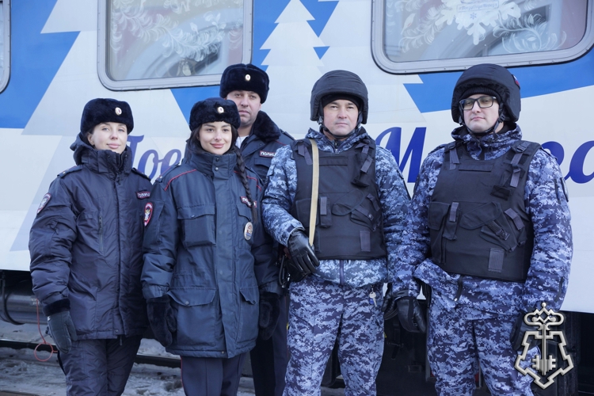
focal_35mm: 42
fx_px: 693
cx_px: 297
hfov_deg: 46.4
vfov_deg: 31.9
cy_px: 198
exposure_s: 1/60
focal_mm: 28
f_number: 4
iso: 100
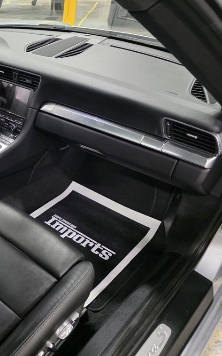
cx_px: -4
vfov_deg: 58.1
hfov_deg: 34.6
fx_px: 320
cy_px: 176
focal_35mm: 33
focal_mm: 6.3
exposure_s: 1/120
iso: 2000
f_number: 1.7
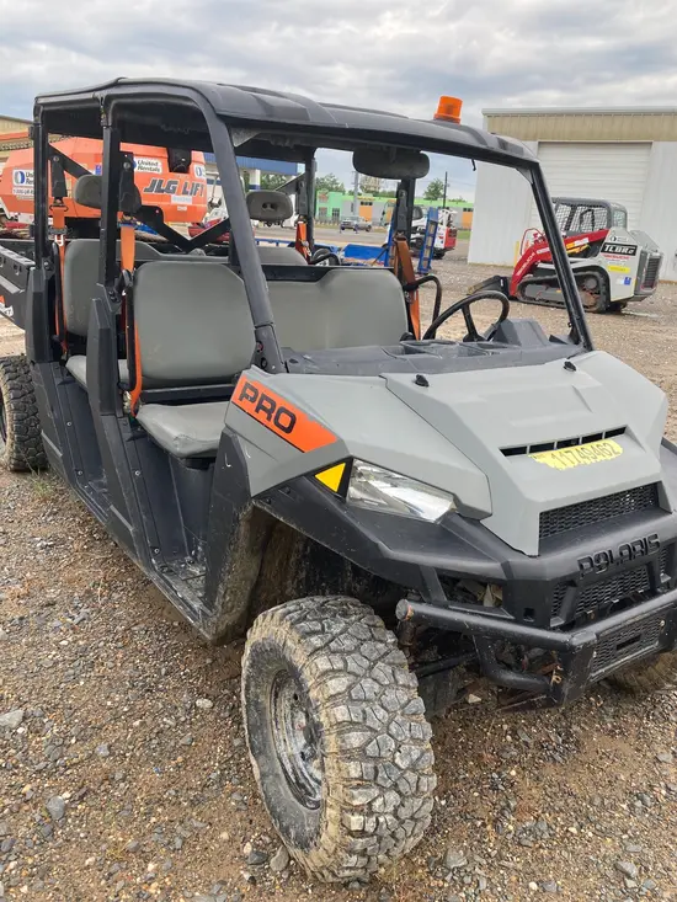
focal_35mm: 28
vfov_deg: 63.4
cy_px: 451
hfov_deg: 49.8
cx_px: 338
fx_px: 730
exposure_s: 1/344
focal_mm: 3.99
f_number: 1.8
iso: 20
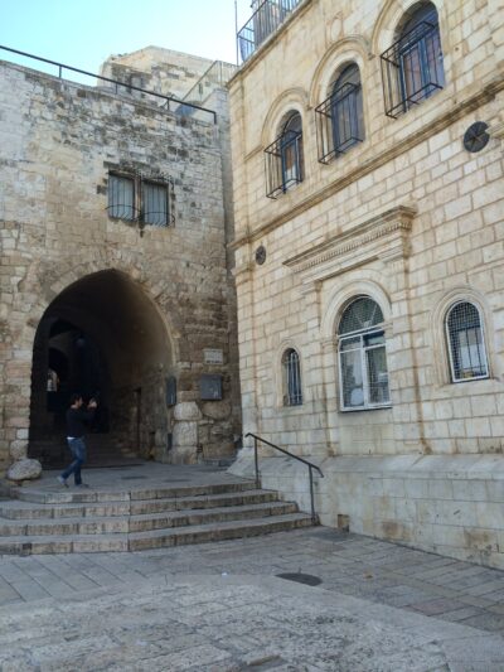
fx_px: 582
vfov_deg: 60.0
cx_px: 252
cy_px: 336
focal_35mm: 30
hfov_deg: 46.8
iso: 32
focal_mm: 4.12
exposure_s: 1/398
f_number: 2.2
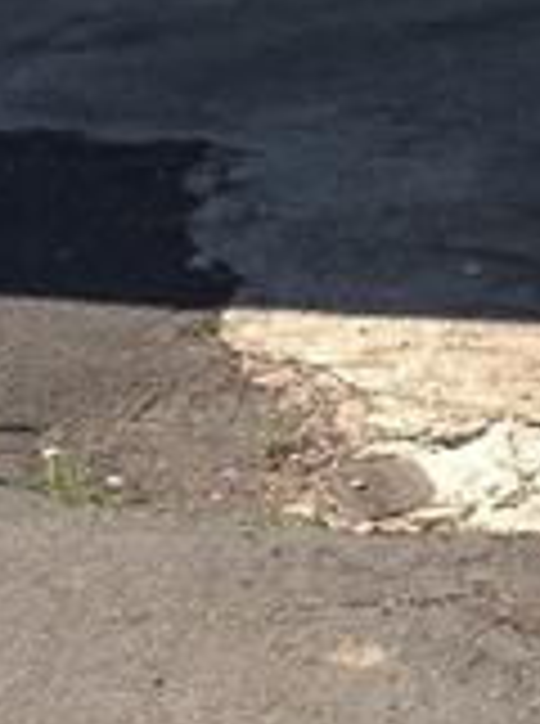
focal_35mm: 167
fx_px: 3487
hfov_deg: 8.8
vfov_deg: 11.3
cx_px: 403
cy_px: -445
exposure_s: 1/1008
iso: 50
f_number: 2.4
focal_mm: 4.28
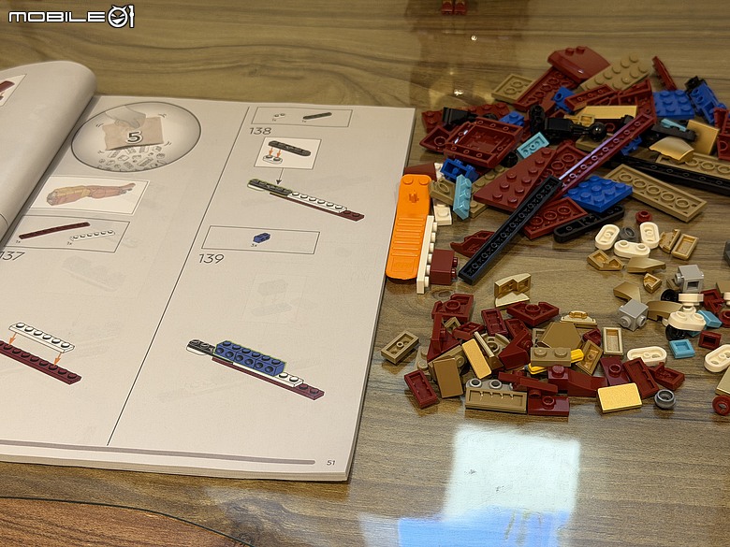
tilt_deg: -40.2
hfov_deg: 39.7
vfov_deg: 30.3
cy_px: 274
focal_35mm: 48
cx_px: 365
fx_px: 1012
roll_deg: +3.9
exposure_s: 1/60
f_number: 1.78
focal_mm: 6.76
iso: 160
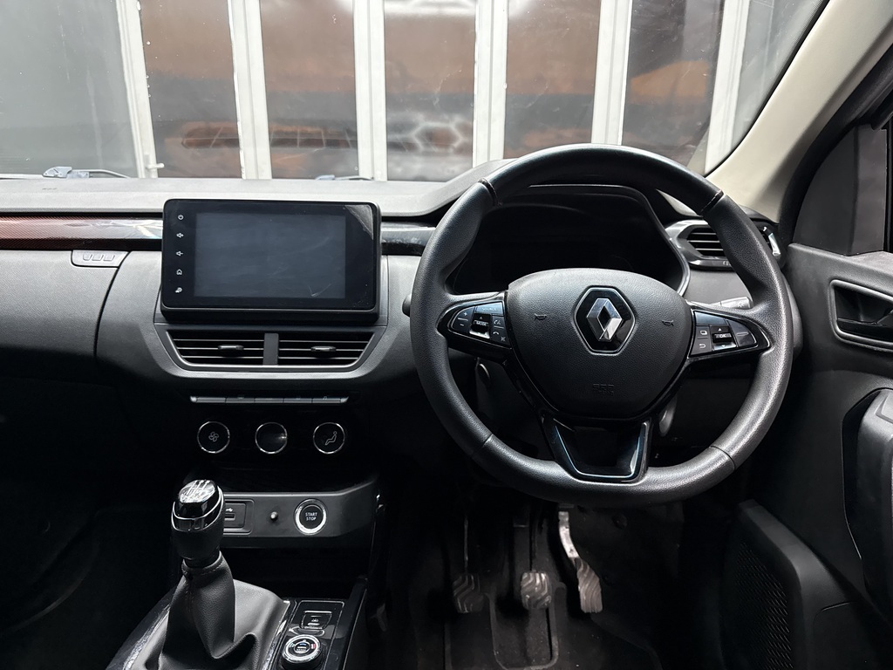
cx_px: 446
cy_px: 335
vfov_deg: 56.8
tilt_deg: -16.3
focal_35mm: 24
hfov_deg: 71.6
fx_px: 619
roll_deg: -0.3
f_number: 1.78
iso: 800
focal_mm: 6.76
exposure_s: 1/50
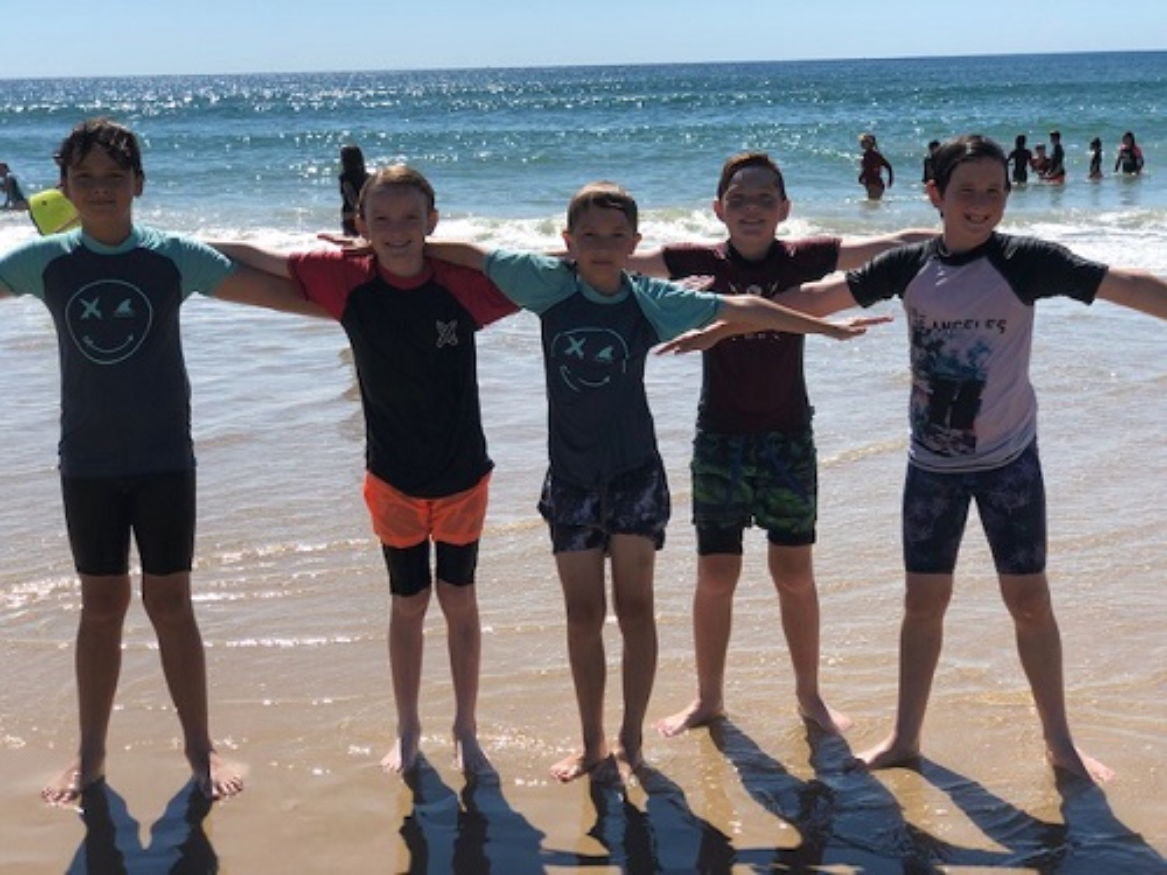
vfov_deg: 25.7
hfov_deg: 33.8
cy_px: 438
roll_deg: +1.1
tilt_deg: -14.0
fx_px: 1922
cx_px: 584
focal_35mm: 57
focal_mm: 6.6
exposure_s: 1/923
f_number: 2.8
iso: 20
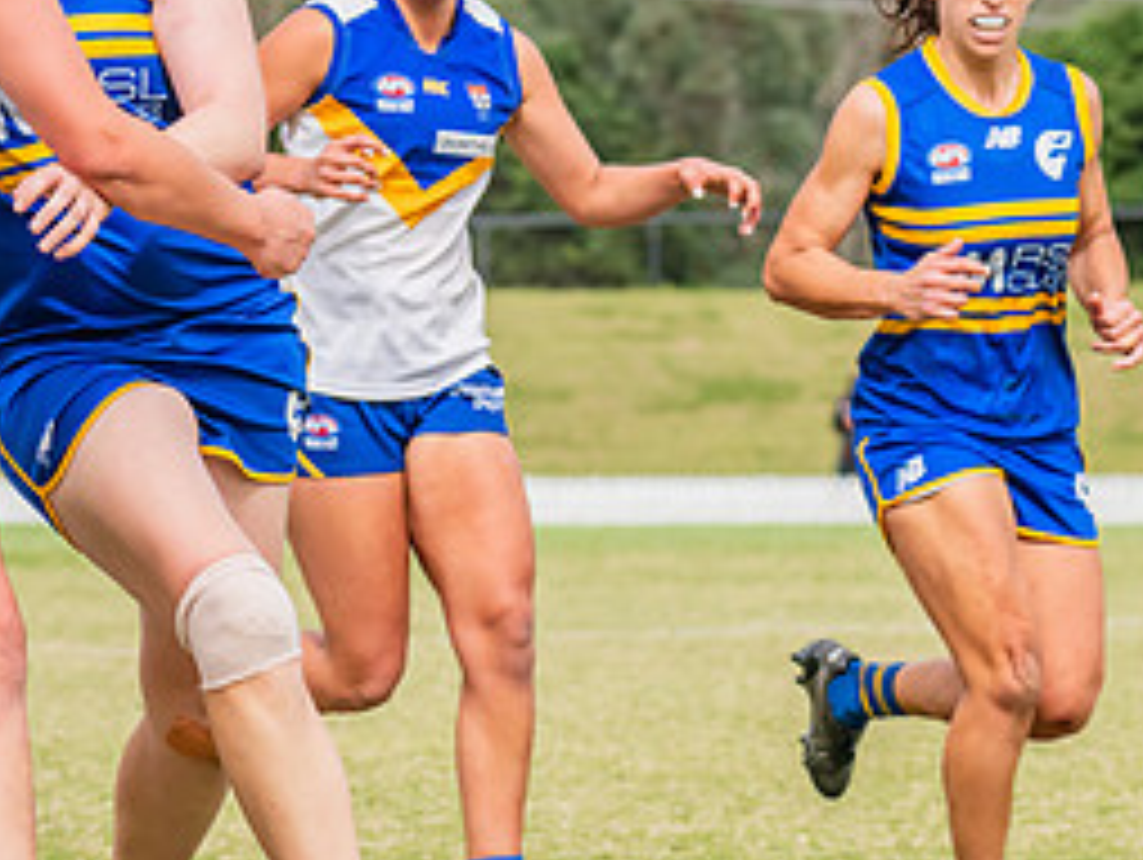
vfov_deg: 3.3
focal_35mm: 451
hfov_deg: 4.4
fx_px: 14906
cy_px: 93
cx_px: 184
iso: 800
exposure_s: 1/1250
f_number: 10
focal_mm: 170
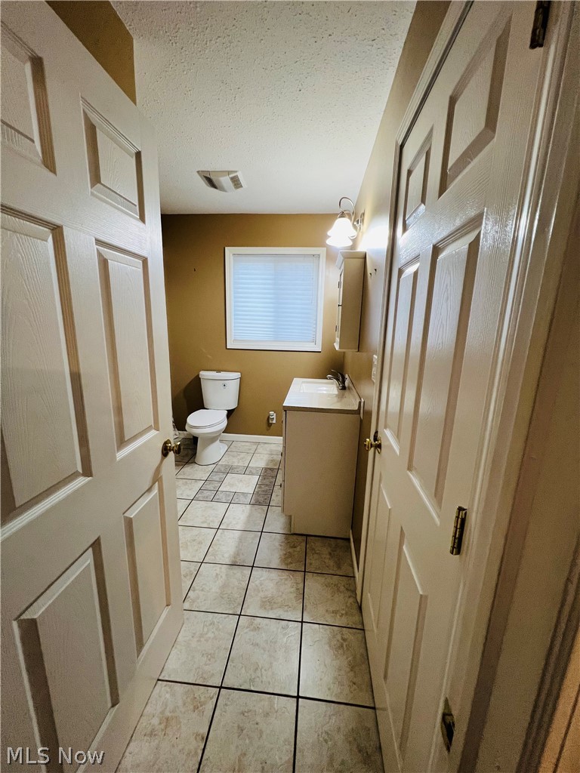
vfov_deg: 106.2
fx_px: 290
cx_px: 290
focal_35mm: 13
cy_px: 386
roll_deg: -1.8
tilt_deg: -11.5
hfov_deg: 89.9
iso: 160
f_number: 1.8
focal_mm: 1.57
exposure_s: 1/60
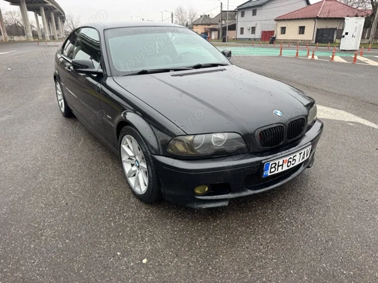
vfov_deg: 56.8
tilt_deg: -21.1
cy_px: 142
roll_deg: +0.2
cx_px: 189
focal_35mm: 24
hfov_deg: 71.6
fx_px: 262
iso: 64
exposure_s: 1/169
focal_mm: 6.76
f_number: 1.78
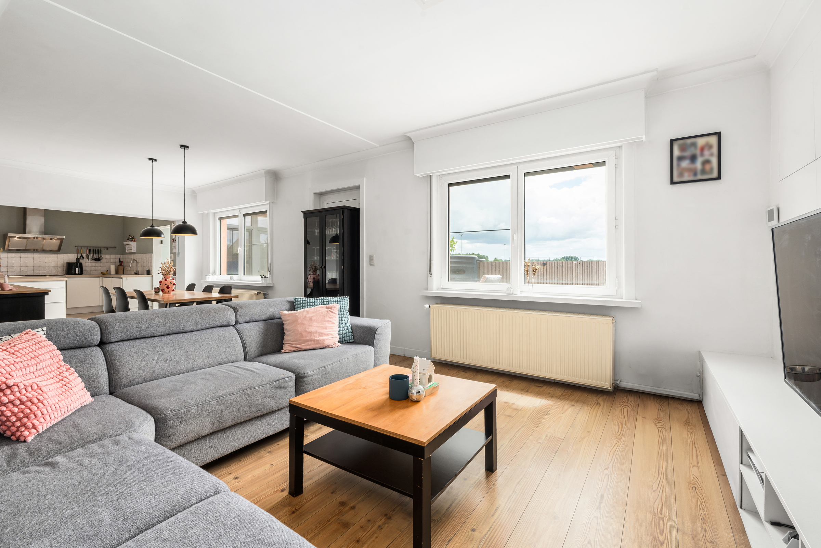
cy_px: 274
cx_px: 410
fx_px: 365
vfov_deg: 73.7
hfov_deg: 96.7
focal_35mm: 16
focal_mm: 16
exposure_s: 1/5
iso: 250
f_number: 11
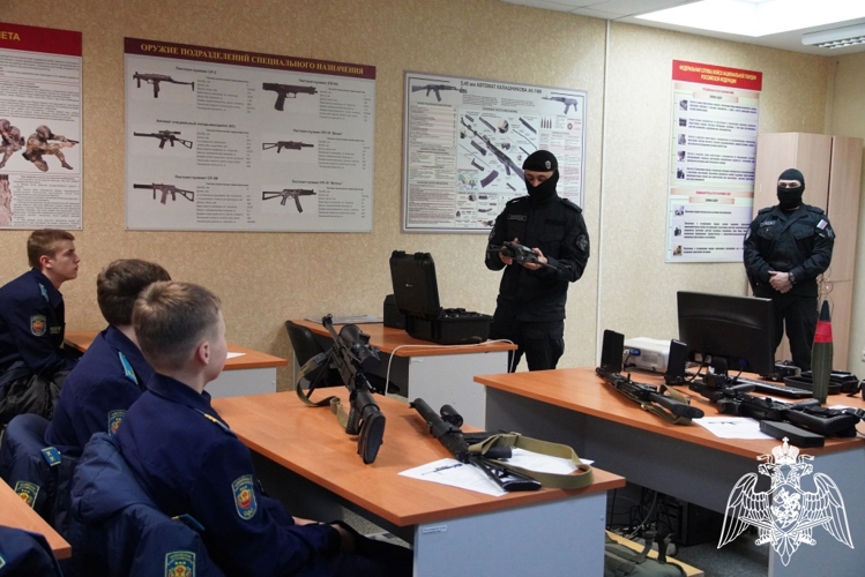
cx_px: 432
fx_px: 1010
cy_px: 288
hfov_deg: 46.4
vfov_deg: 31.9
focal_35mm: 42
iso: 6400
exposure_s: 1/125
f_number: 4.5
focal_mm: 28
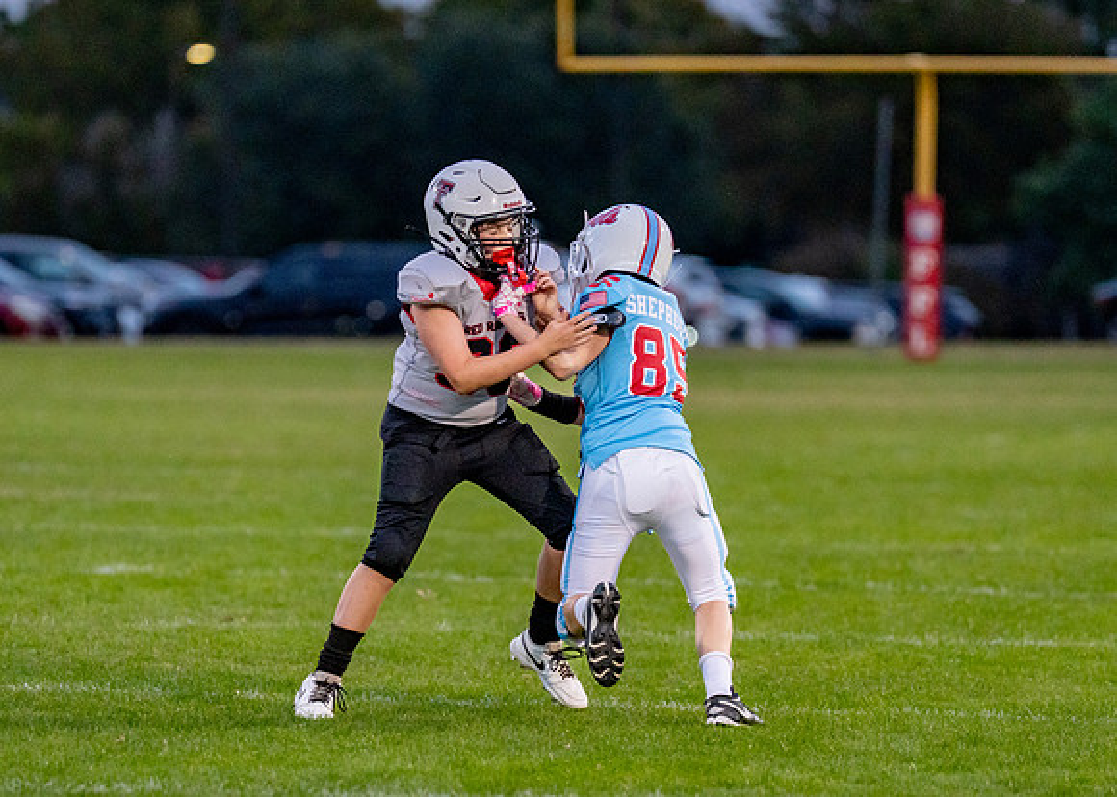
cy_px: 450
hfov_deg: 5.8
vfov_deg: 4.2
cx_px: 507
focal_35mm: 345
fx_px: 10932
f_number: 2.8
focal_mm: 200
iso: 2000
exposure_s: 1/1000
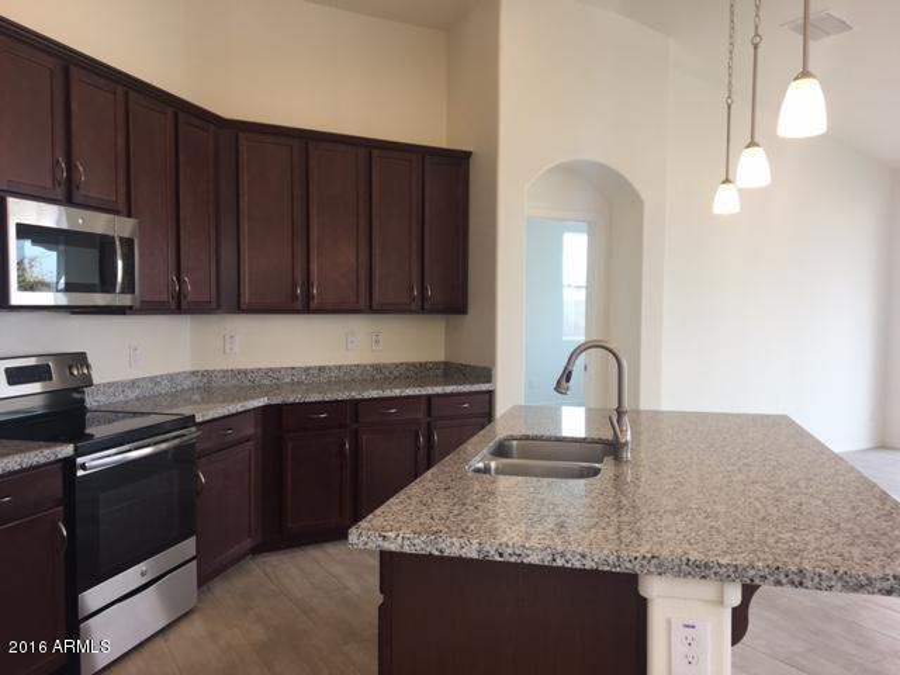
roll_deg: -1.0
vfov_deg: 48.2
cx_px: 450
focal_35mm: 29
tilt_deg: -3.7
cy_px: 338
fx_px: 754
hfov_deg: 61.7
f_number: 2.2
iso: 25
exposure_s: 1/60
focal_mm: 4.15
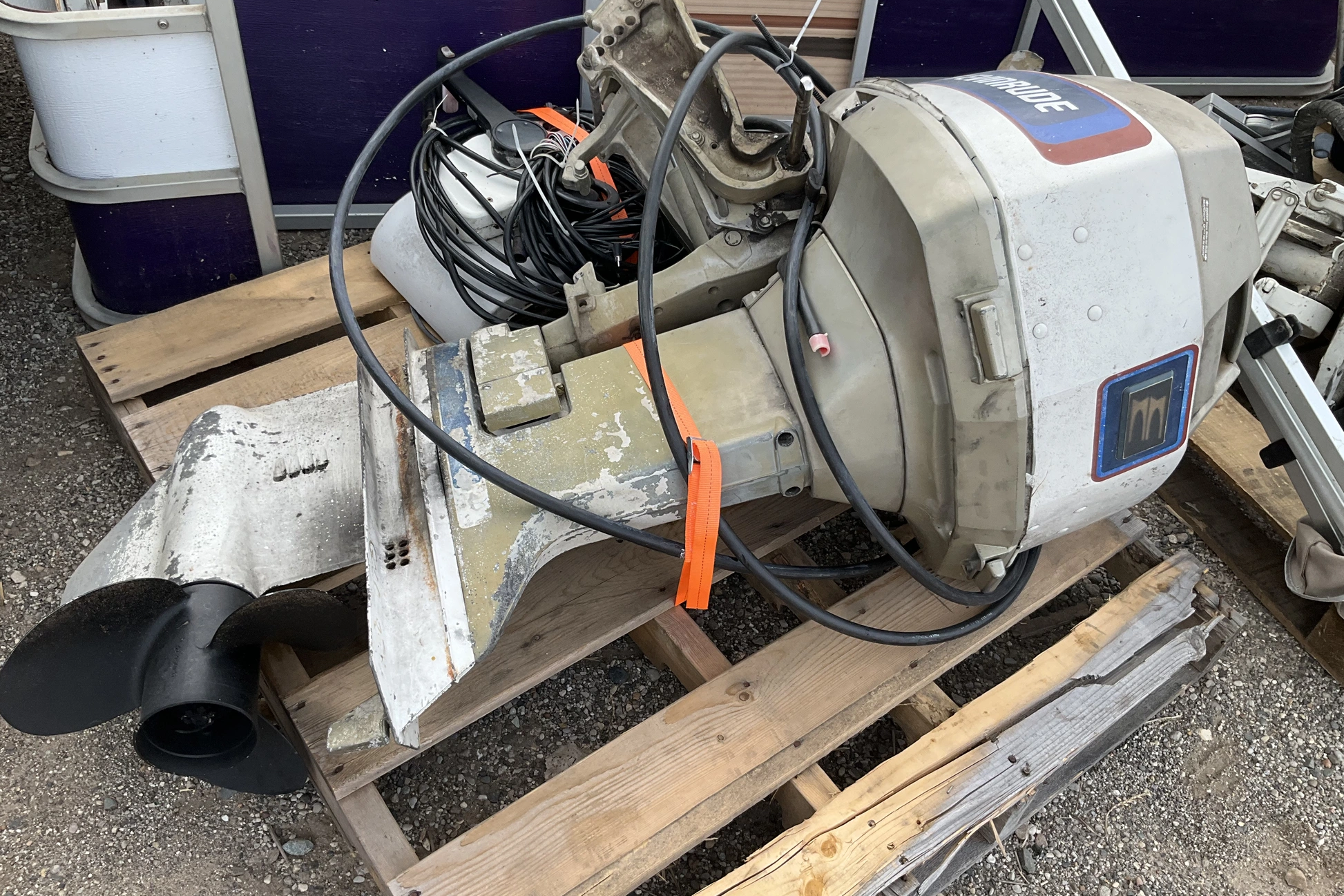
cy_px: 441
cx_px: 669
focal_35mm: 31
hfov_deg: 60.3
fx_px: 1157
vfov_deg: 42.3
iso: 25
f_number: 1.8
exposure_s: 1/568
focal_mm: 3
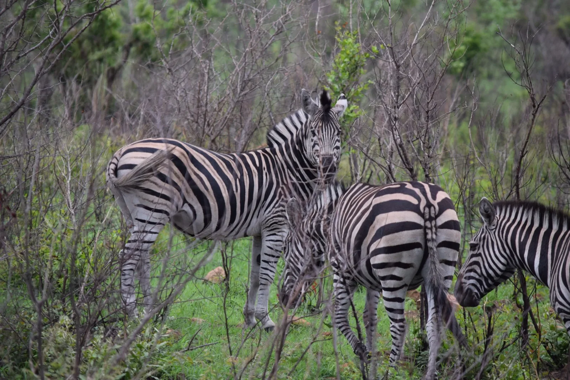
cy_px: 190
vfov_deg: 4.2
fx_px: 5225
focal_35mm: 330
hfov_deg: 6.2
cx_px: 285
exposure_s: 1/640
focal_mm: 220
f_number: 5.3
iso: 800
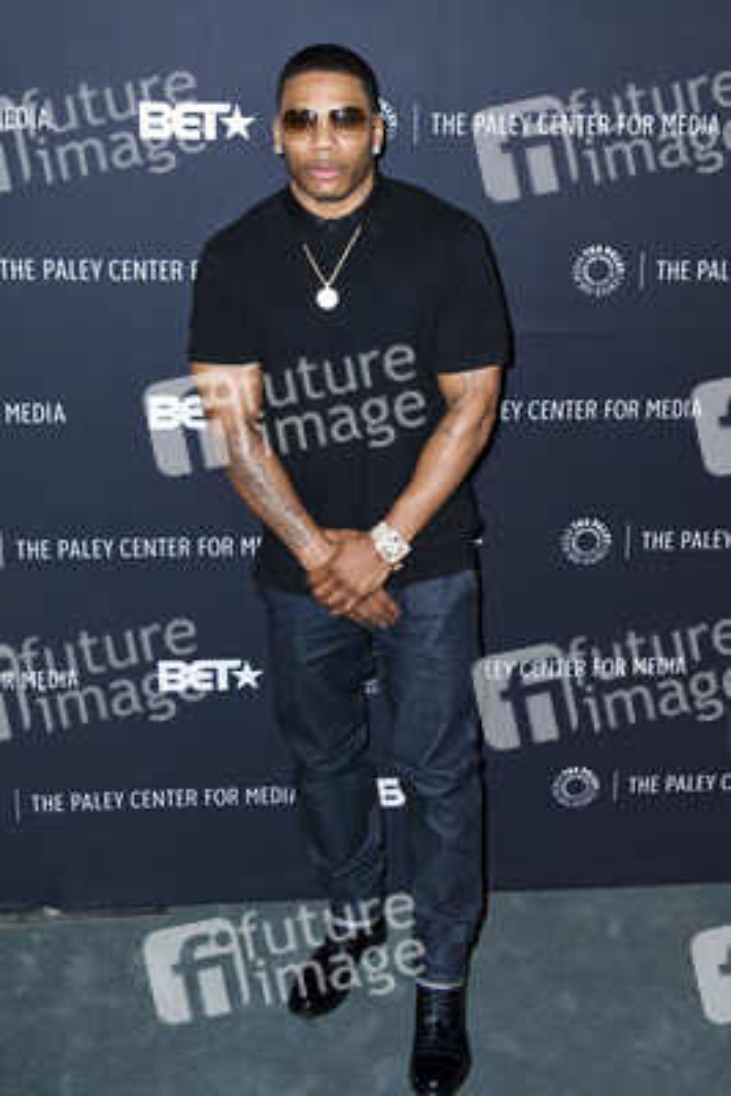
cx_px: 366
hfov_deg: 36.9
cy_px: 548
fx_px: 1095
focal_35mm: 36
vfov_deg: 53.1
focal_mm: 36
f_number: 4.5
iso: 400
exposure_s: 1/320
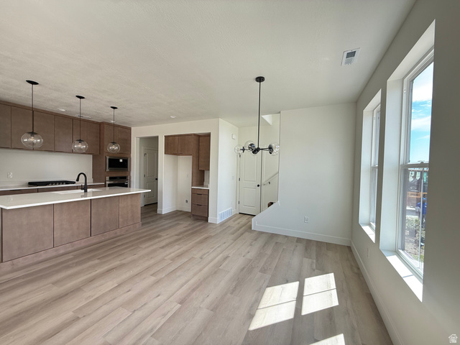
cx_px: 230
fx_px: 186
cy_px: 172
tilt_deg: -1.4
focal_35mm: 14
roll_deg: -1.5
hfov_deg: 102.1
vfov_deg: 85.7
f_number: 2.2
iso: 64
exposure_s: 1/99
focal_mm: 2.22
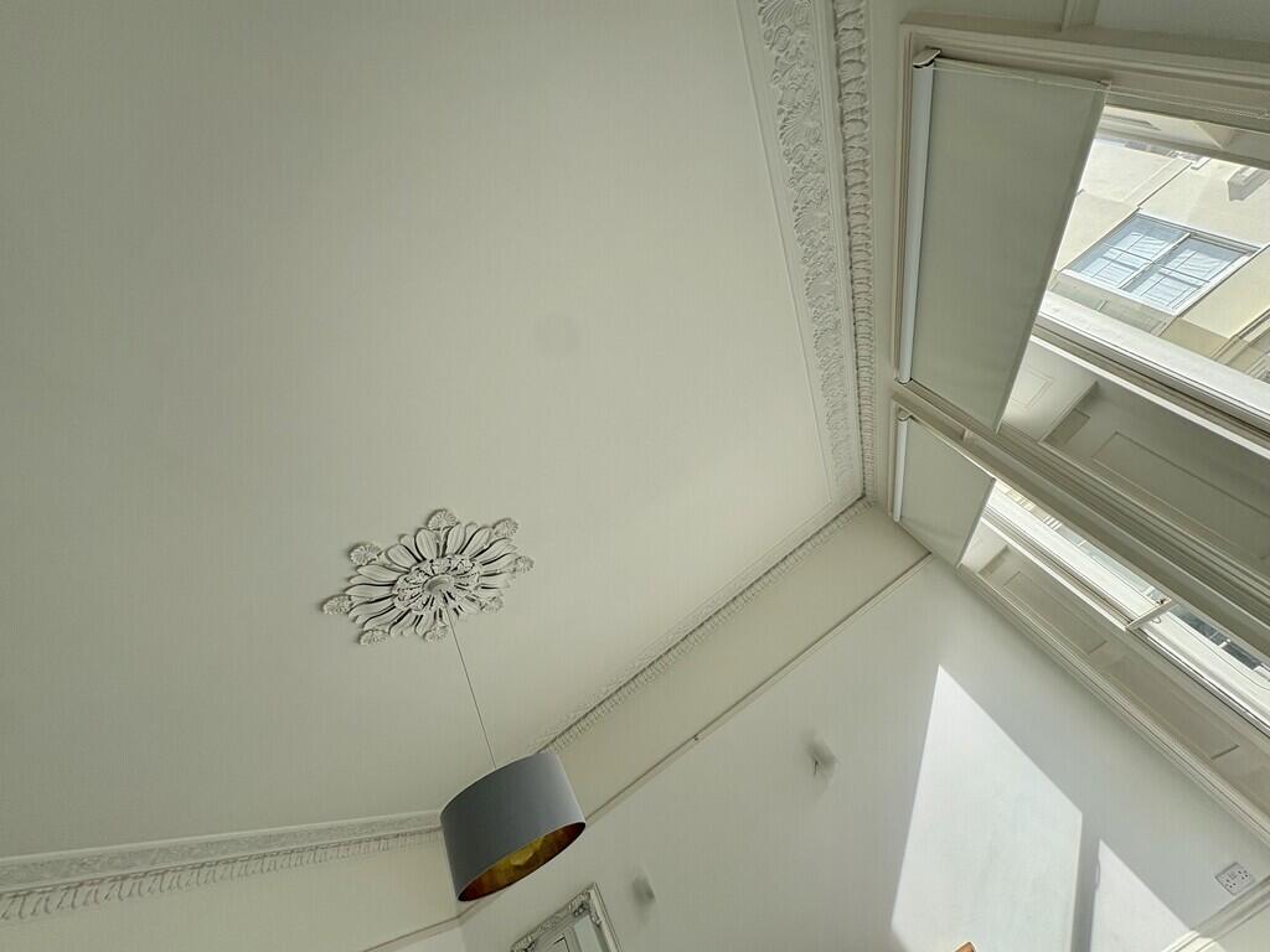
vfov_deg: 85.7
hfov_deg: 102.1
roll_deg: +37.3
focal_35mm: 14
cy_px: 476
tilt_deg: +38.7
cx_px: 635
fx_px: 514
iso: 40
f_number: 2.2
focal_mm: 2.22
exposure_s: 1/556
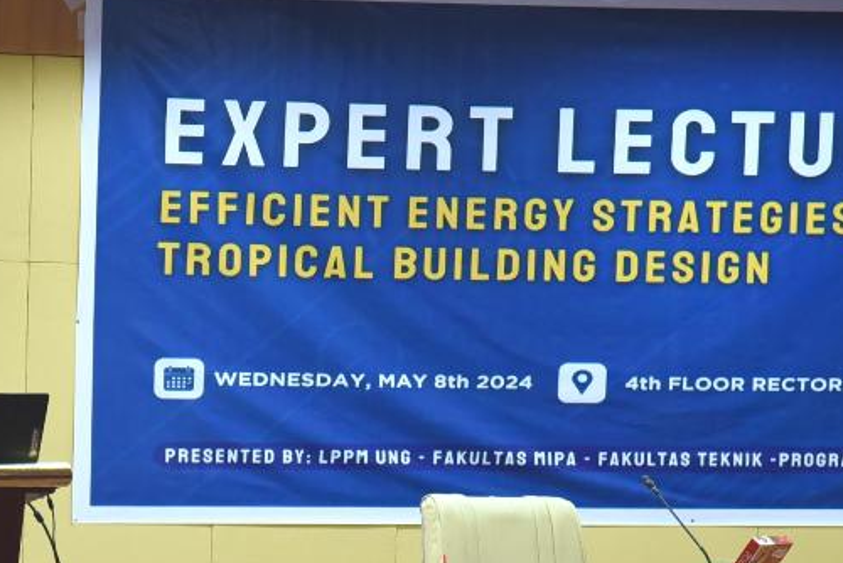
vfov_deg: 5.6
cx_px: 111
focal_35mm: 246
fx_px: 5764
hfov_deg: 8.3
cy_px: 511
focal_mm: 120
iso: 2800
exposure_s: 1/160
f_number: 4
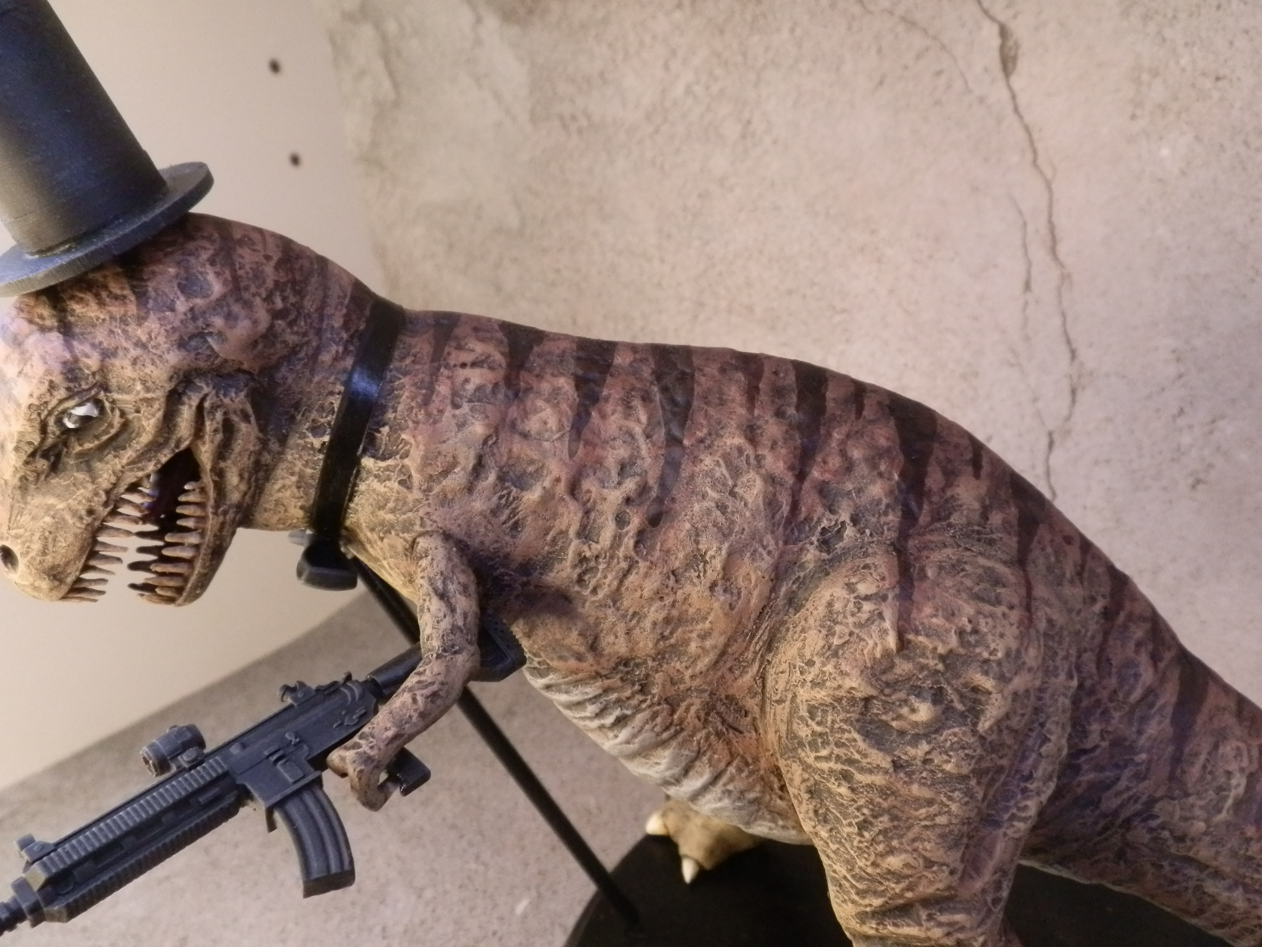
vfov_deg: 49.7
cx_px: 631
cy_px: 474
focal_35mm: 28
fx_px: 1021
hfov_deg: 63.4
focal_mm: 5
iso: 400
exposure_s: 1/125
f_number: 3.1
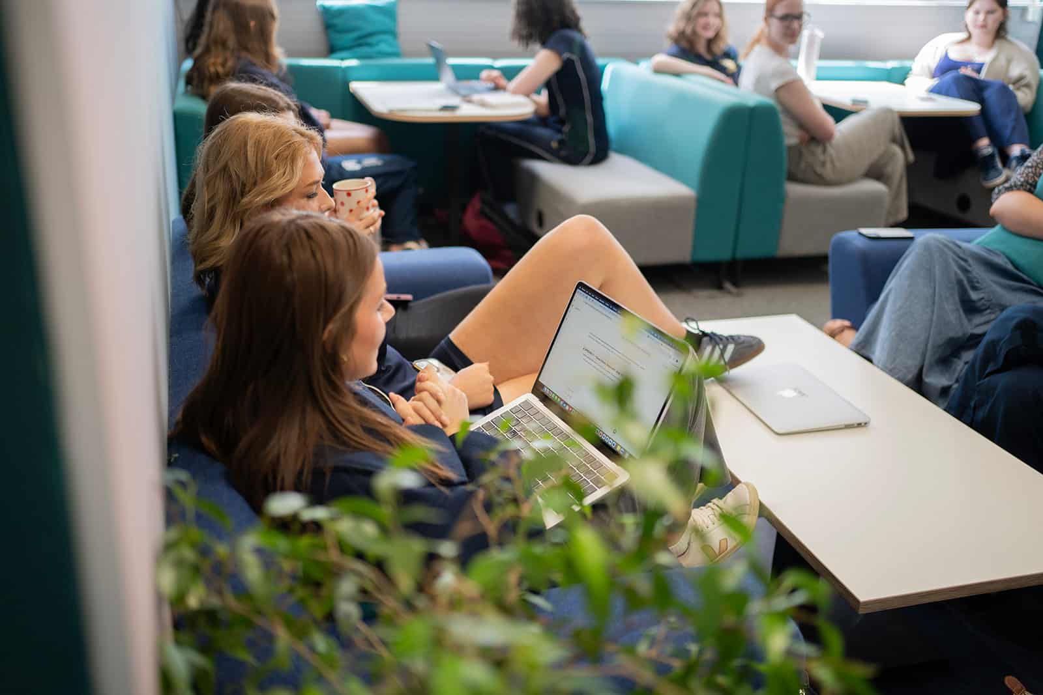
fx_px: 1014
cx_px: 522
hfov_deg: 54.4
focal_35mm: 35
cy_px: 348
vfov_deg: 37.9
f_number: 1.8
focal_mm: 35
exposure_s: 1/250
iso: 500
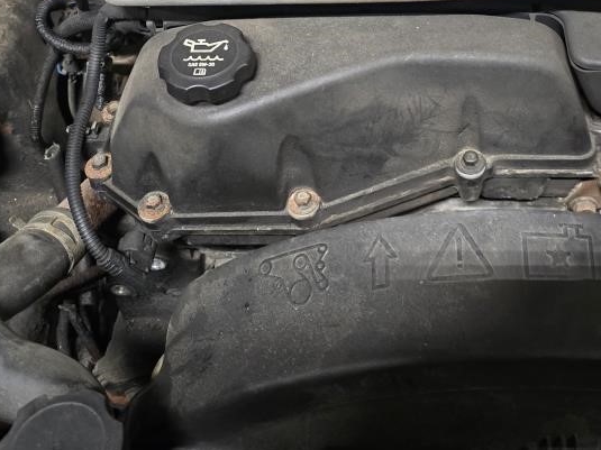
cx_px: 403
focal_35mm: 55
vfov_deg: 25.7
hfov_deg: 34.6
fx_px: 955
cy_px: 44
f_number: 1.7
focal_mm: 6.3
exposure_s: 1/60
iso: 1250
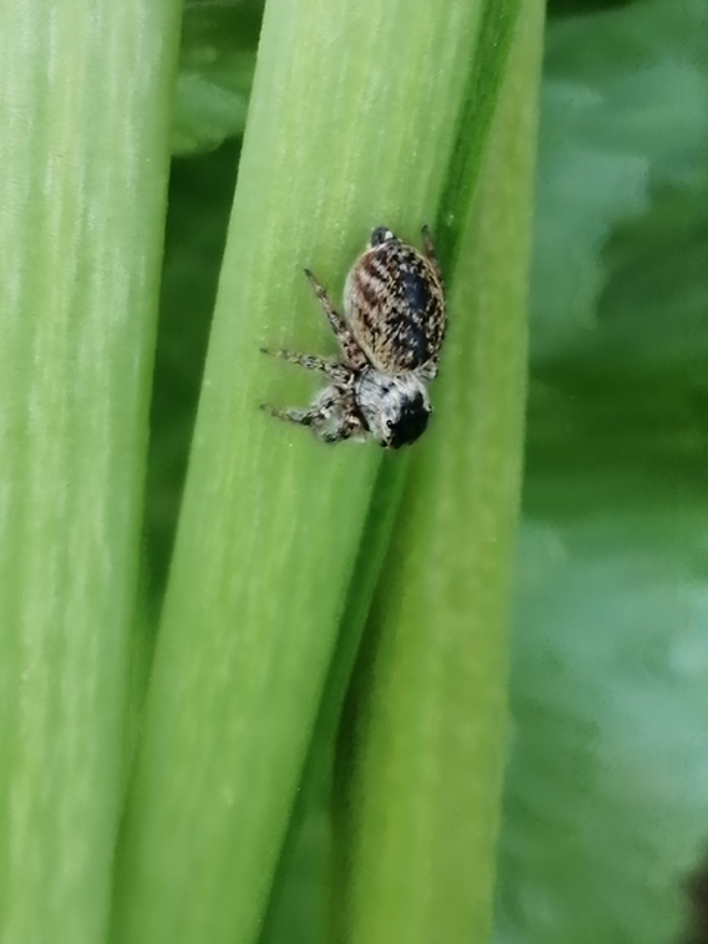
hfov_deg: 14.2
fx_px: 2836
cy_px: 472
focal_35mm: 104
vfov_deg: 18.9
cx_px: 354
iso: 100
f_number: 1.8
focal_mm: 3.46
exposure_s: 1/180
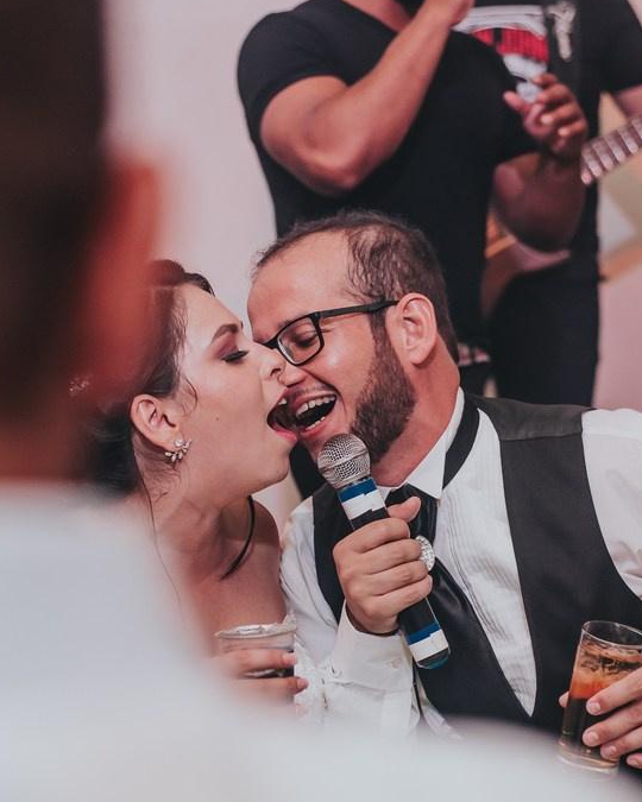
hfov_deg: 17.9
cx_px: 325
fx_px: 2043
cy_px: 460
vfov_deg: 22.2
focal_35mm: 86
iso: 1250
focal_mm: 50
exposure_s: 1/250
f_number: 2.8
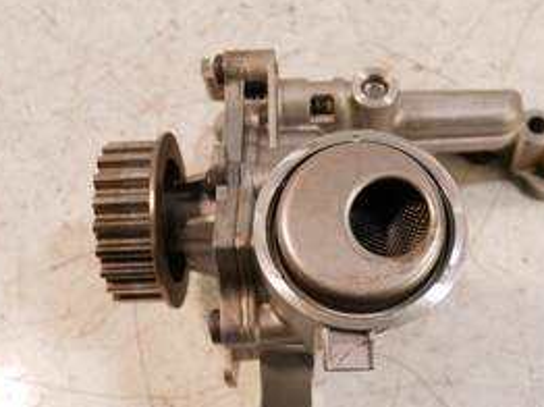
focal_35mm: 44
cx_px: 303
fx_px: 691
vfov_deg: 32.3
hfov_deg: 42.9
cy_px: 297
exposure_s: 1/125
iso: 1000
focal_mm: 12
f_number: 3.5
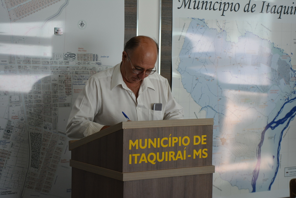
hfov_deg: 28.0
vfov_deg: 19.0
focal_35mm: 72
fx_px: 593
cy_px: 99
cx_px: 148
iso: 400
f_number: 5.3
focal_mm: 48
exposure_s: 1/100
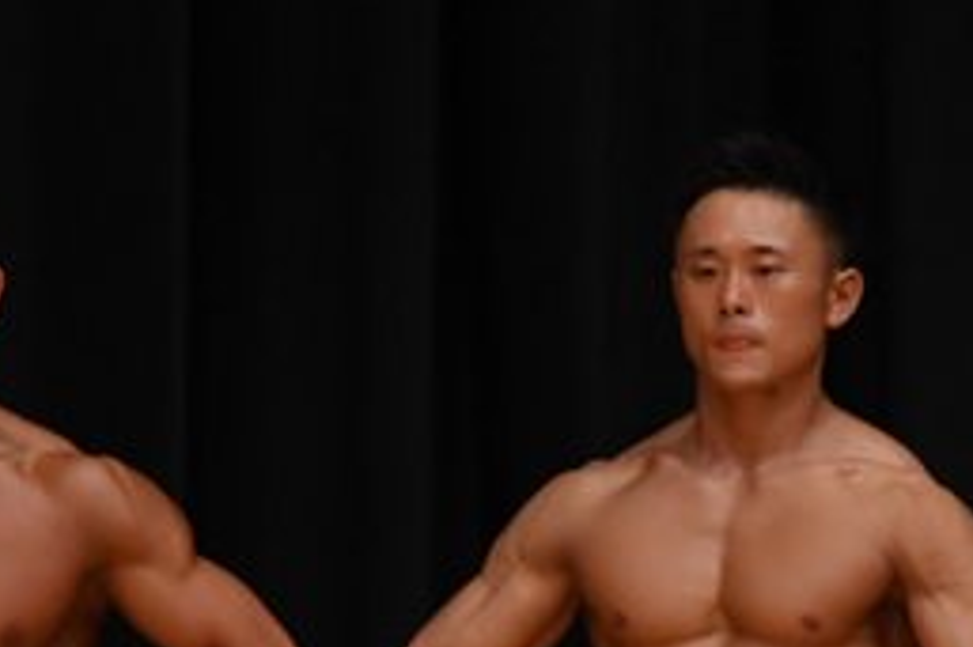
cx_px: 816
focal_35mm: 949
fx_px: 25632
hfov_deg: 2.2
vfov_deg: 1.4
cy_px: 927
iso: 3200
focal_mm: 210
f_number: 5.6
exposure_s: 1/400
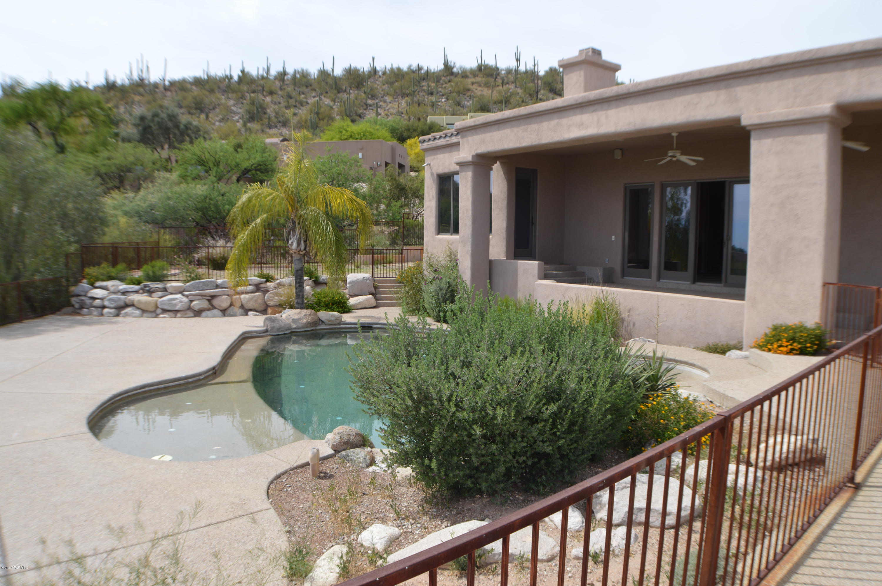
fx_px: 808
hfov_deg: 57.3
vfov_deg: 39.9
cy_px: 293
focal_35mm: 33
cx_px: 441
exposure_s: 1/200
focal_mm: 22
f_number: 7.1
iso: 100
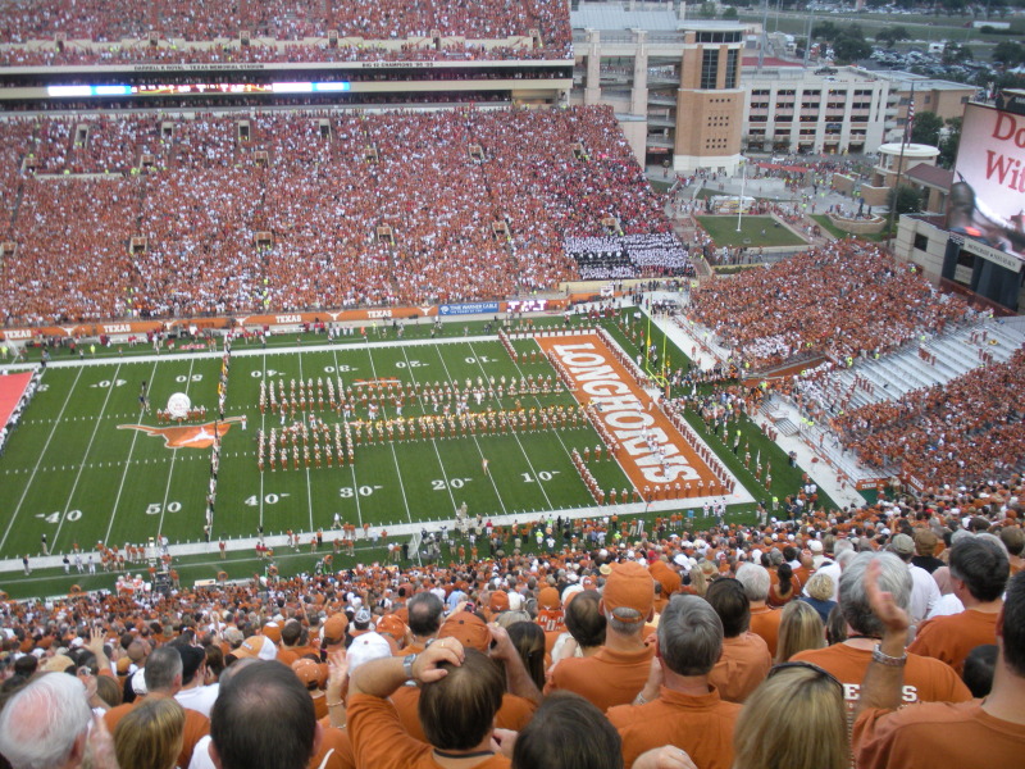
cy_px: 384
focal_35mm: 36
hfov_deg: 51.4
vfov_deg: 39.7
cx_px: 512
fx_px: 1066
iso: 141
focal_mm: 6.3
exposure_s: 1/56.8
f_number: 3.5
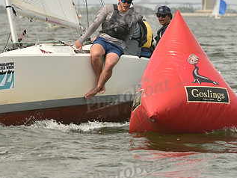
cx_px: 47
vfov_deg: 4.2
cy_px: 65
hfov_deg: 5.6
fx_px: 2411
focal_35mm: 352
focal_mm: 200
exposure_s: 1/1600
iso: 320
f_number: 5.6
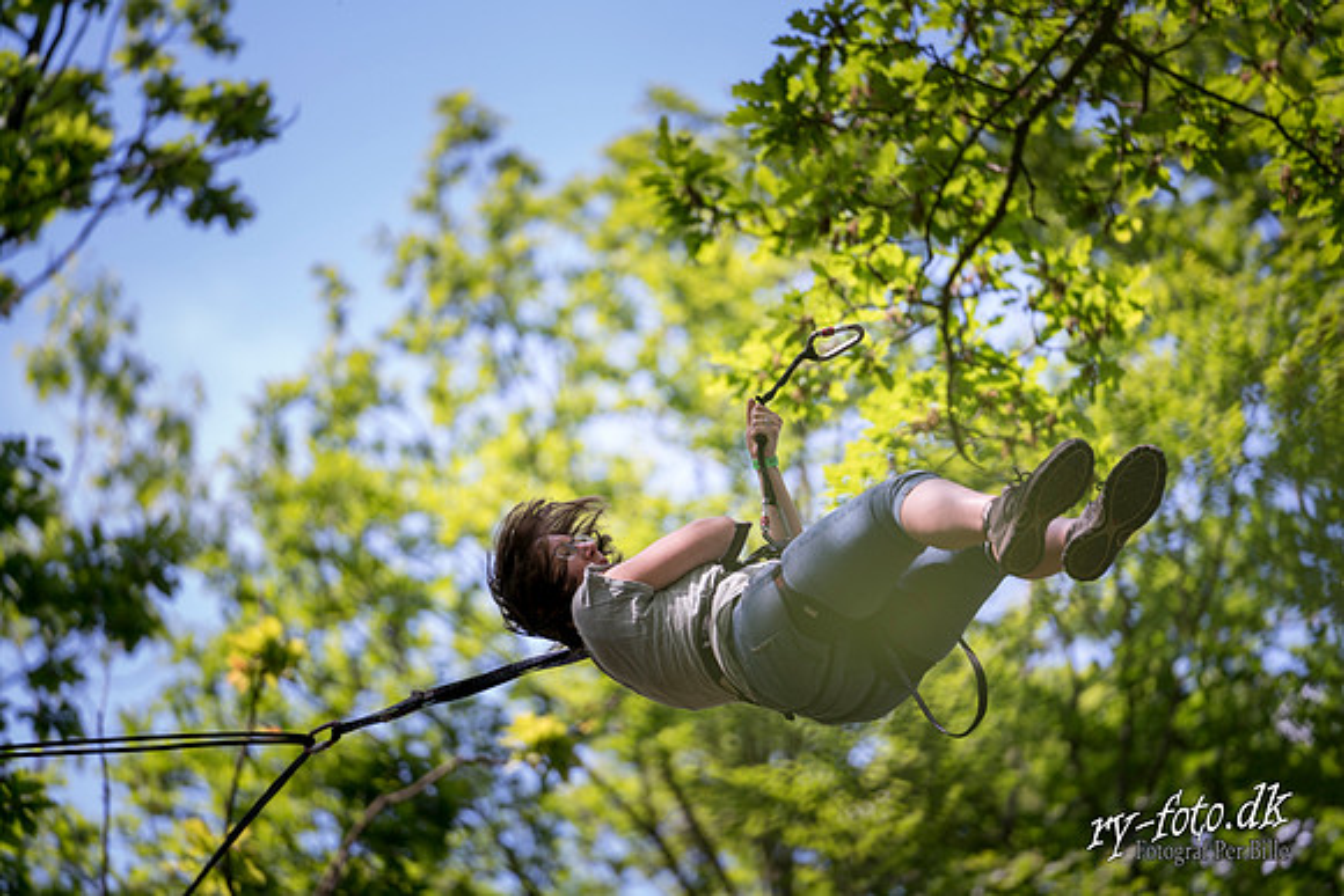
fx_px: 6684
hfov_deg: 11.5
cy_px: 448
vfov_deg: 7.7
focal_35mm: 179
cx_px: 672
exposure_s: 1/1600
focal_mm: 179
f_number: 2.8
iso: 400
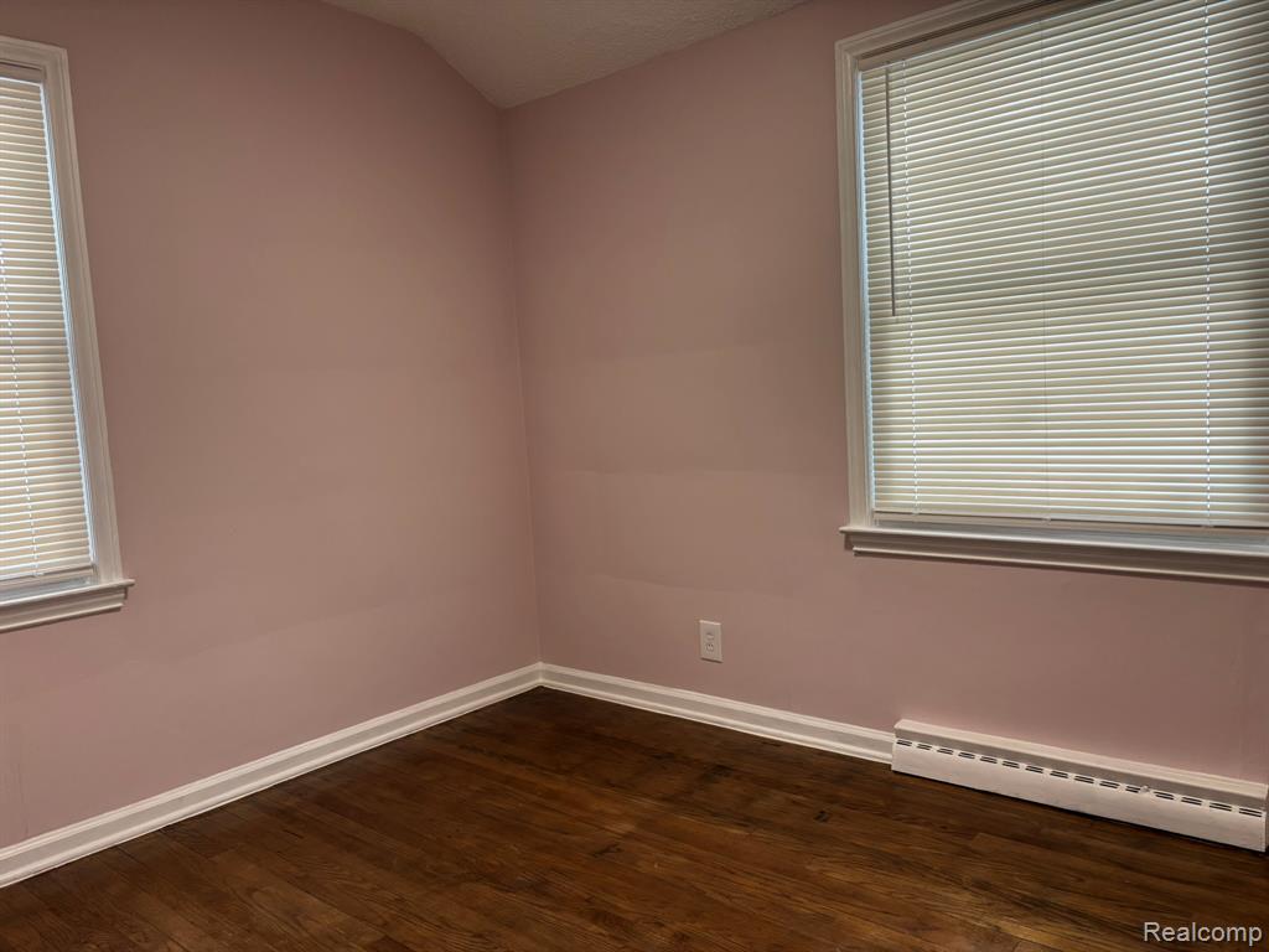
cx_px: 634
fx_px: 953
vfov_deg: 53.1
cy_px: 476
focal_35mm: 26
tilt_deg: -4.5
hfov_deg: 67.3
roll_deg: +3.1
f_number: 1.6
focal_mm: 5.96
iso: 125
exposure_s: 1/120
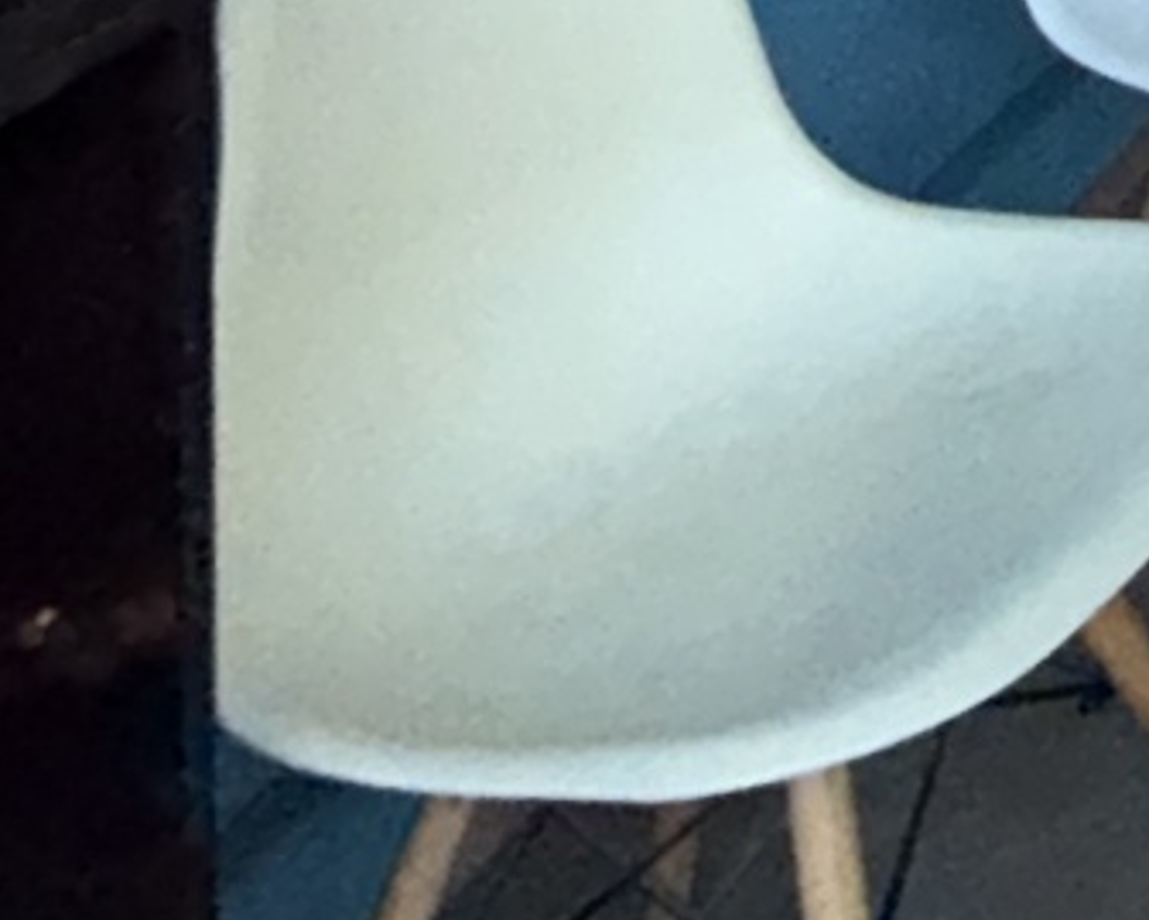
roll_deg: -0.4
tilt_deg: +0.2
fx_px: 2653
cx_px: 3088
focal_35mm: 78
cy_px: -1443
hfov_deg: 13.2
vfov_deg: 13.1
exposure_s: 1/121
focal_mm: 2.22
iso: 200
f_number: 2.2
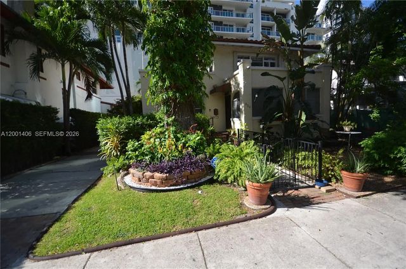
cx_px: 203
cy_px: 134
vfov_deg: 77.1
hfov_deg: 100.5
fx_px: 169
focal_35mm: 15
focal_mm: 10
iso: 400
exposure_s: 1/1250
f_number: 5.6
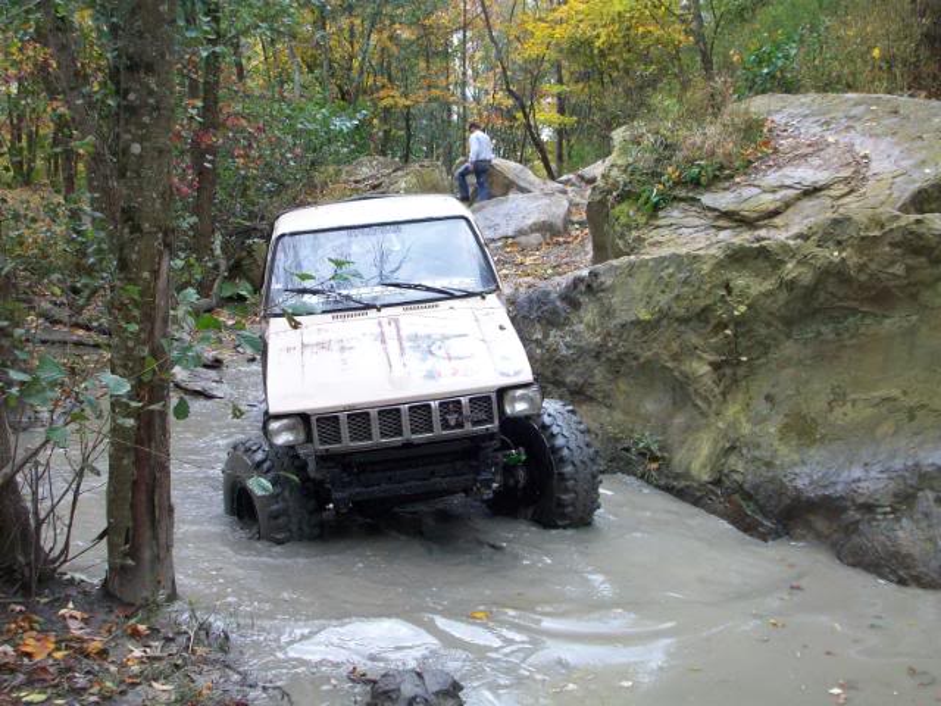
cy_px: 353
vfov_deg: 34.3
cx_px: 470
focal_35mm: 42
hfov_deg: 44.8
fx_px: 1142
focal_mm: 7.1
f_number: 3.2
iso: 80
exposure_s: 1/151
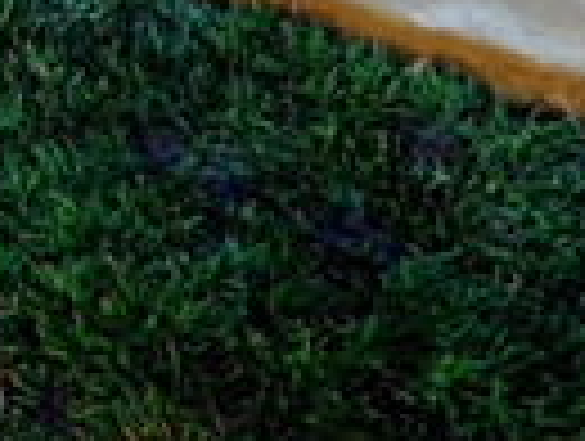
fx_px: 2743
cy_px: -621
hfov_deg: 11.4
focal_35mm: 162
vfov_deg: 8.4
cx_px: -428
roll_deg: -2.2
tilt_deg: -17.0
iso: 50
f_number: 2.4
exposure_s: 1/122
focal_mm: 4.12
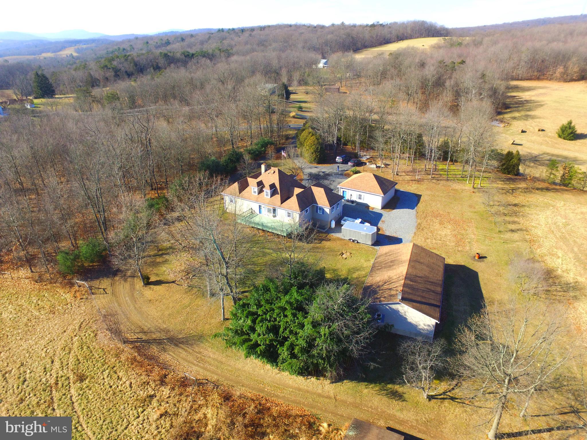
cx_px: 294
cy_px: 220
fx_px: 339
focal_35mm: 20
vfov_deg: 66.0
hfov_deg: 81.7
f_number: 2.8
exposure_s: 1/370
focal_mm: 3.61
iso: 100
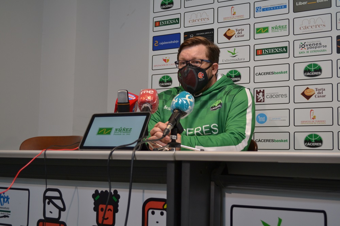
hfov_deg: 38.9
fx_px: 481
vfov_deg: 26.5
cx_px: 170
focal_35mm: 51
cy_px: 113
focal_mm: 34
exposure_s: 1/25
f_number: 5
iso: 400
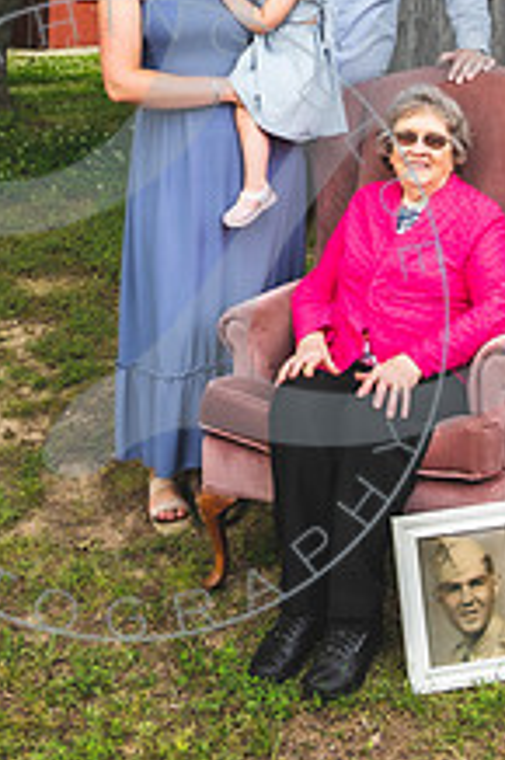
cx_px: 282
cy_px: 52
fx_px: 1349
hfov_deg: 21.2
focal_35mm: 64
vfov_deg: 29.9
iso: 160
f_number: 5.6
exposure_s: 1/200
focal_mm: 31
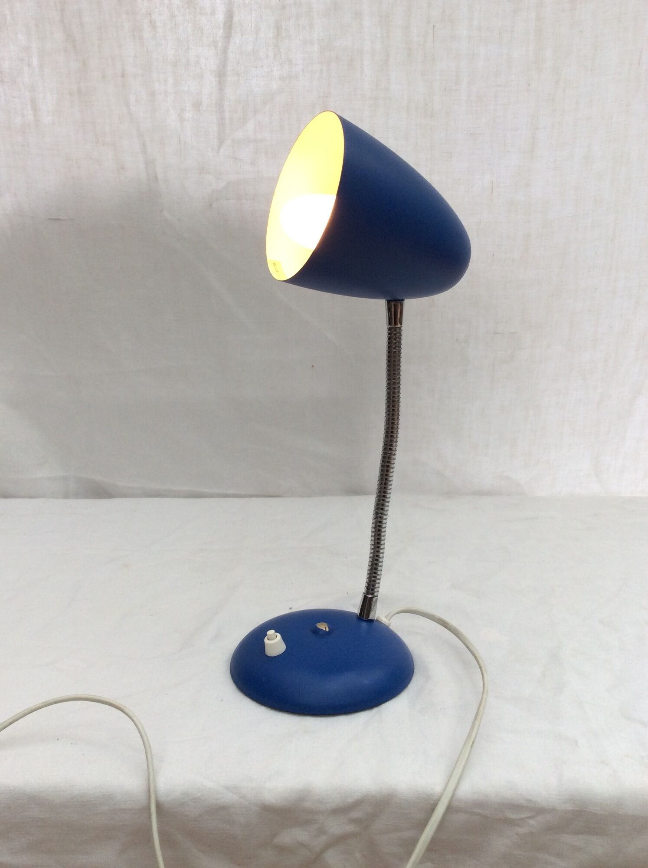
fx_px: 801
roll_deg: +1.8
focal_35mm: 32
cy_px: 434
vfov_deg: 56.9
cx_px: 324
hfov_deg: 44.1
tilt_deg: -16.2
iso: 32
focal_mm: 3.3
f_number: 2.4
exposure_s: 1/123
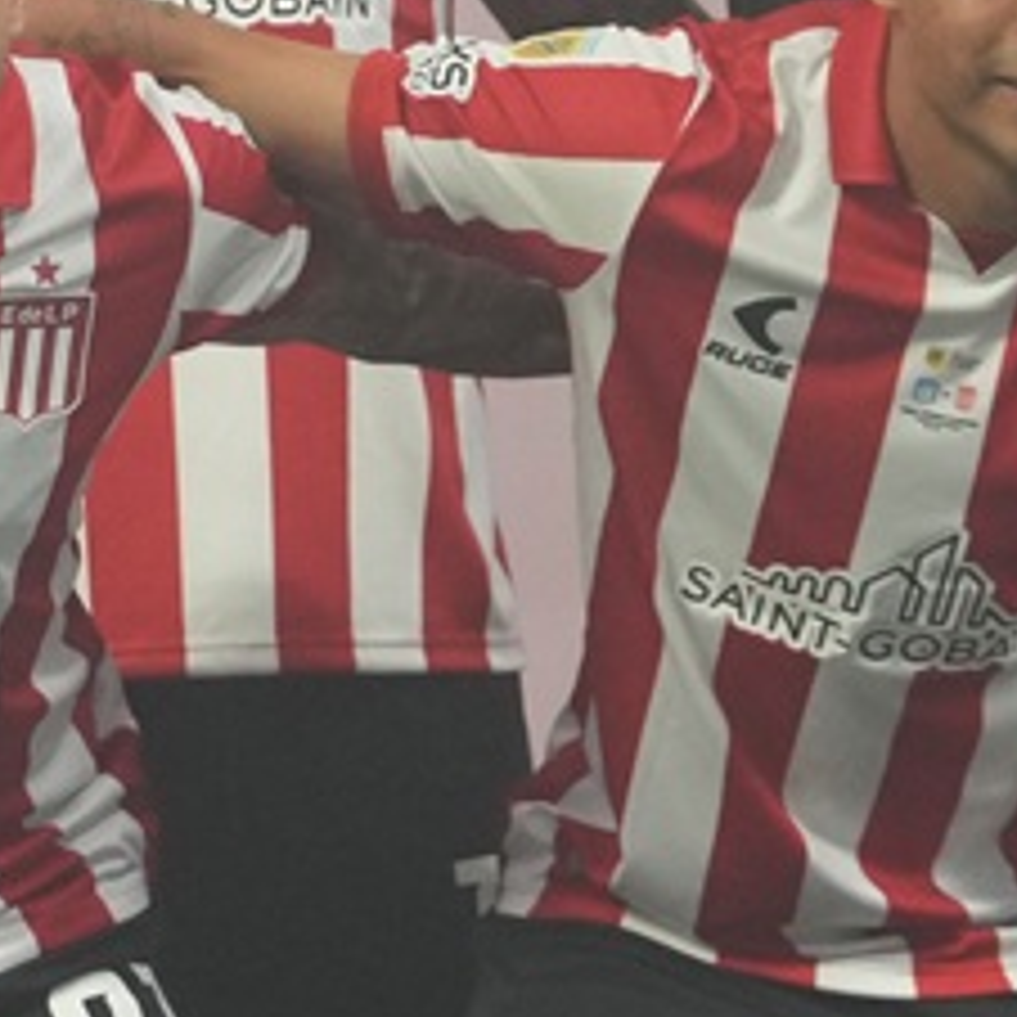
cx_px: -1166
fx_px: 19378
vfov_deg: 3.0
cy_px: 182
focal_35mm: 583
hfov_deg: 3.0
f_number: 2.8
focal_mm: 86
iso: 2000
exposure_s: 1/1250
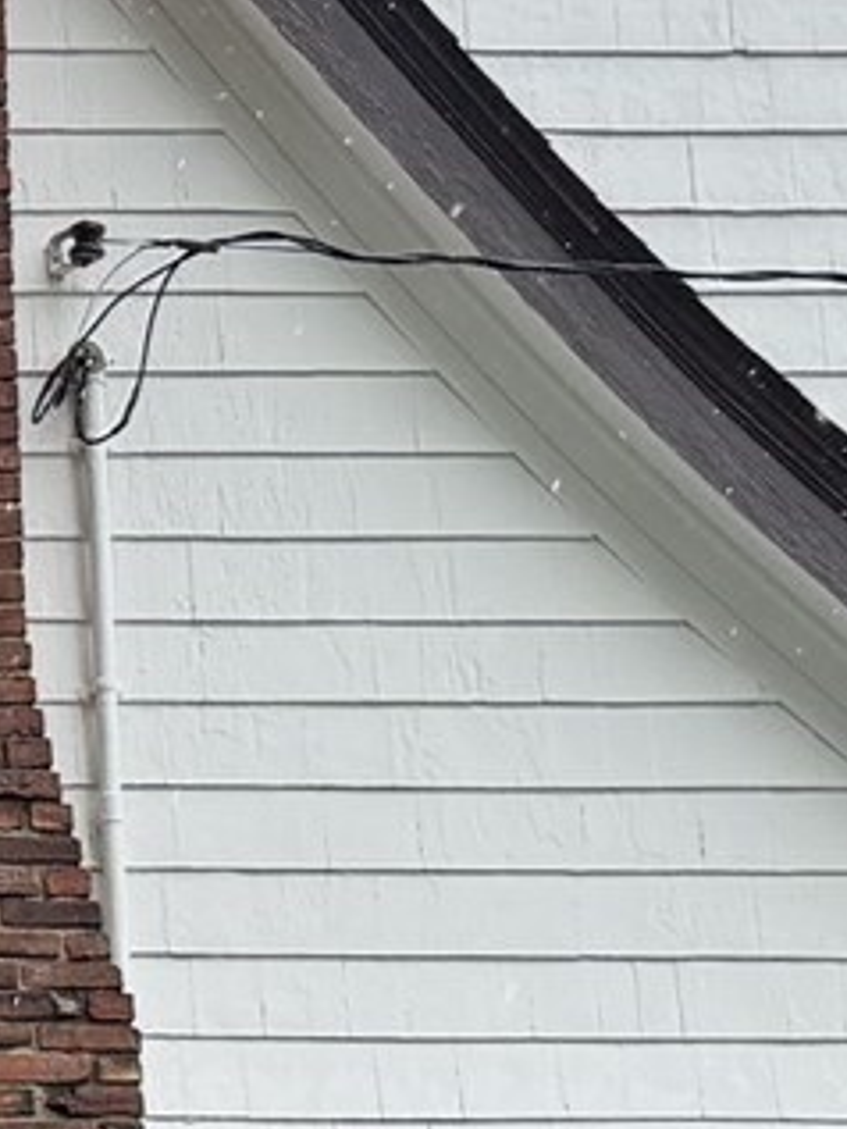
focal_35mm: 155
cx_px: -633
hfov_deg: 9.2
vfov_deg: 12.6
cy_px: 1019
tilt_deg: +12.9
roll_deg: +0.7
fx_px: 5053
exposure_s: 1/1437
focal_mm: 6.76
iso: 100
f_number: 1.78
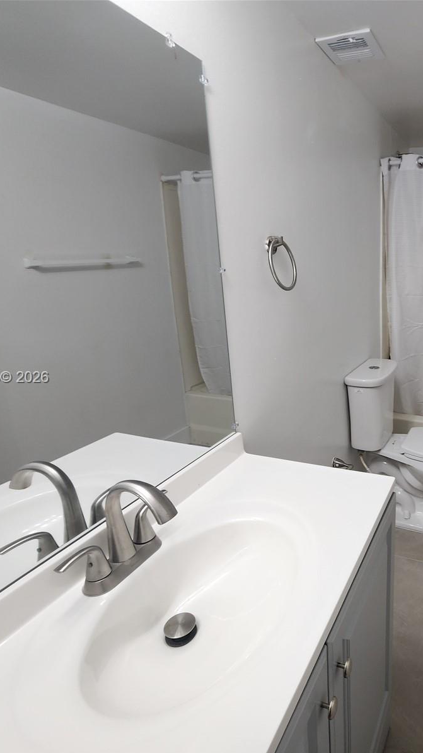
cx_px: 357
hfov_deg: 53.2
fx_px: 379
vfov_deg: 89.6
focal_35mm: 19
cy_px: 378
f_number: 2.2
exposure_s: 1/60
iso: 100
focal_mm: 2.2
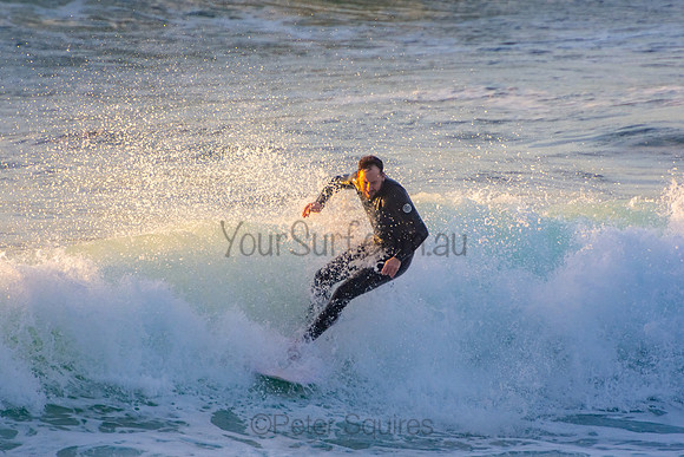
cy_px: 228
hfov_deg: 3.3
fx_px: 11808
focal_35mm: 621
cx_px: 342
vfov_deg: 2.2
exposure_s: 1/1000
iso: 450
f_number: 5.6
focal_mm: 400
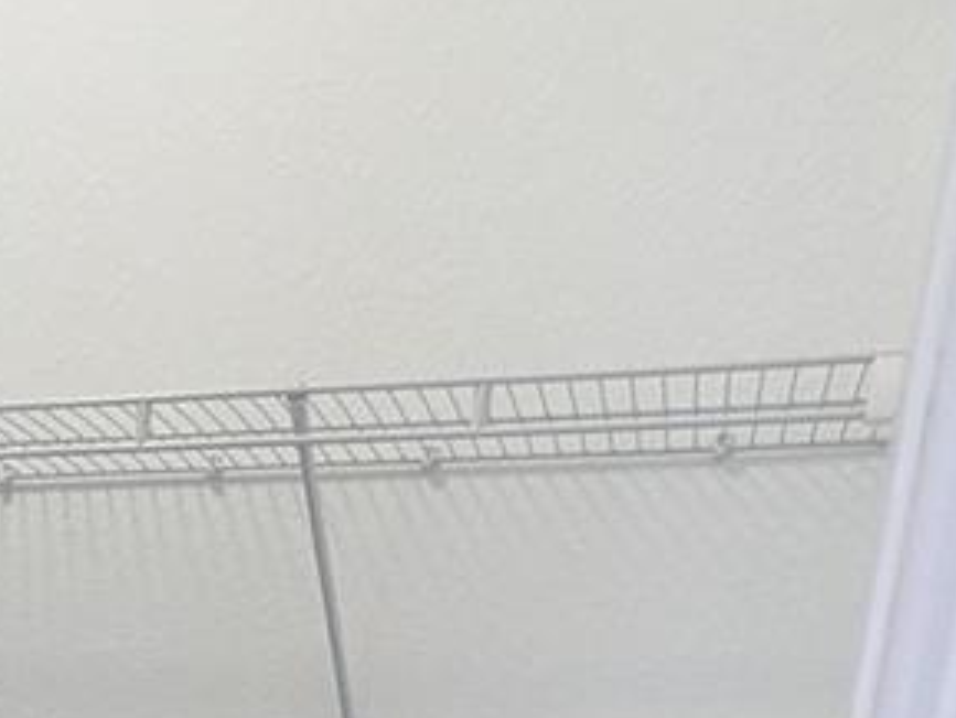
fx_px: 1492
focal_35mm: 54
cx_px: -65
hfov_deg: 31.9
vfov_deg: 20.2
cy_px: 1264
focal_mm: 1.95
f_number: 2.2
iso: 172
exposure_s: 1/24
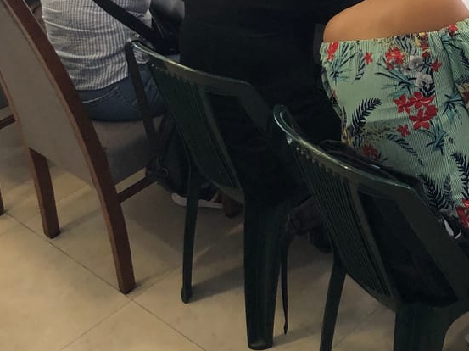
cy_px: -28
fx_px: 1029
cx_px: 386
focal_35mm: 76
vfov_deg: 18.7
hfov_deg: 25.2
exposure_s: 1/30
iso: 32
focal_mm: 3.99
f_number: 1.8
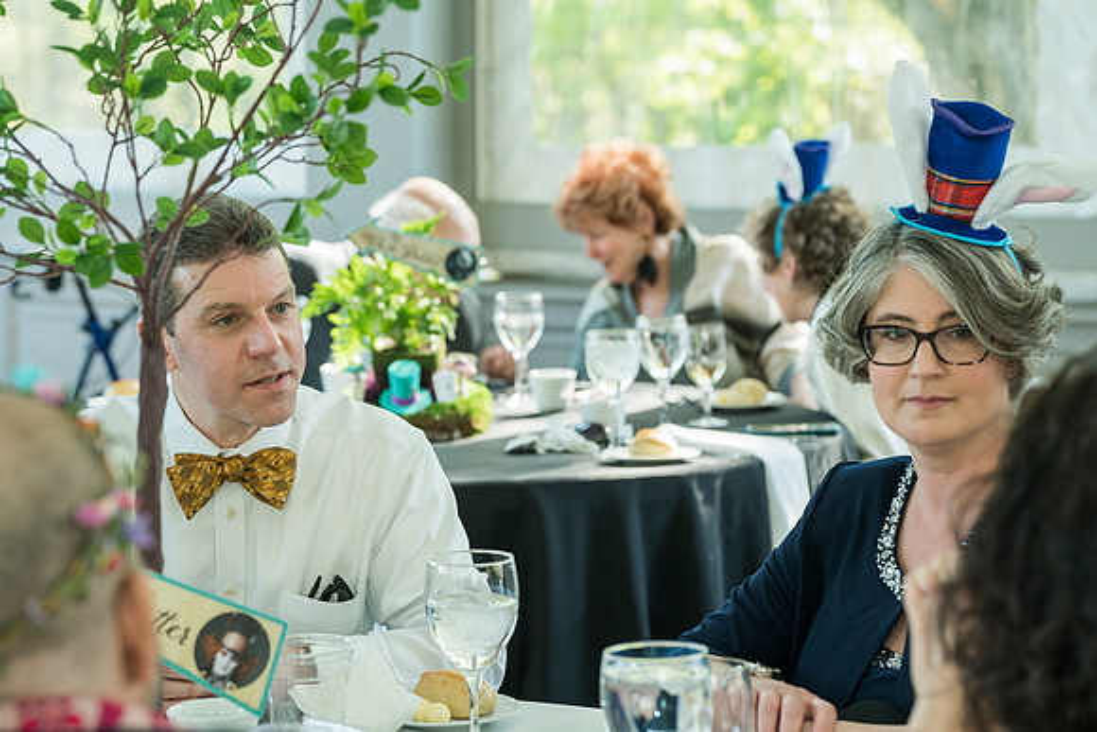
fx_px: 3170
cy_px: 366
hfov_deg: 19.6
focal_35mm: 104
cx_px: 548
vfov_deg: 13.2
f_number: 5.6
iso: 800
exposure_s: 1/160
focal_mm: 104
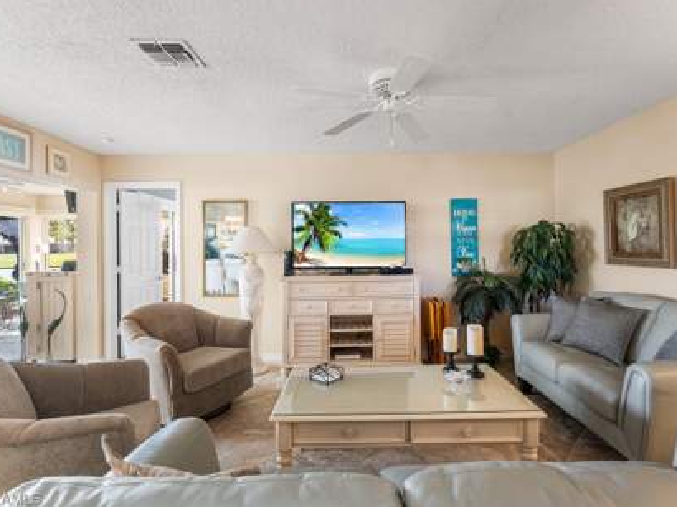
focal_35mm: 18
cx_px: 352
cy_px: 249
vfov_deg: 71.5
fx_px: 352
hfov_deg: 87.7
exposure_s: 1/3
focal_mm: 16
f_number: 8
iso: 400
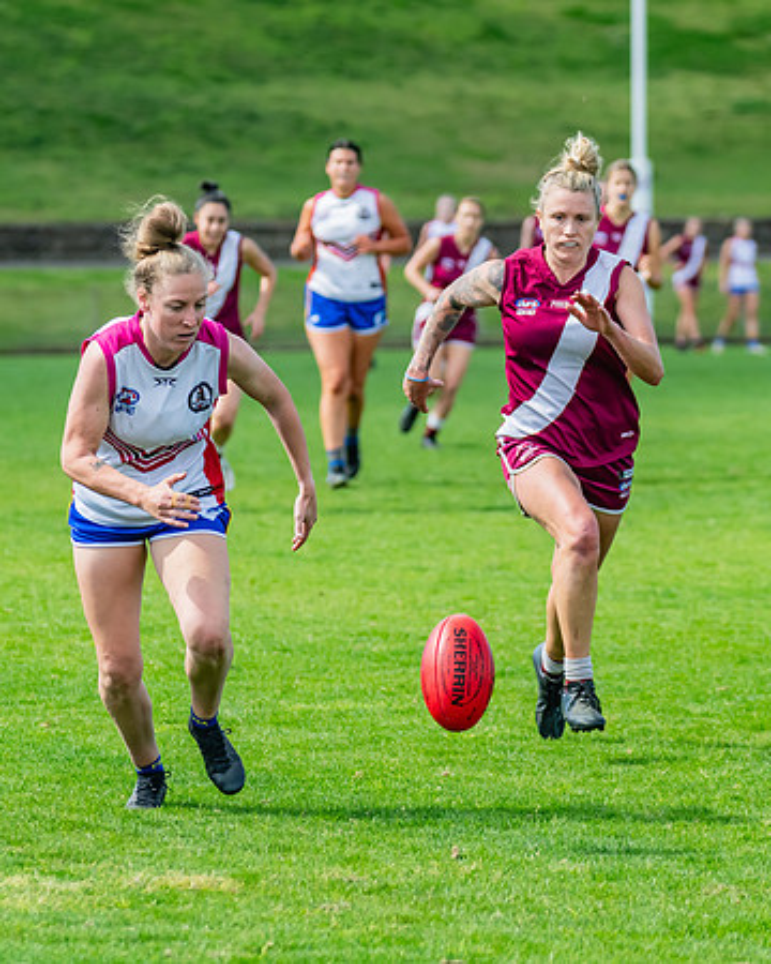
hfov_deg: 5.3
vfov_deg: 6.6
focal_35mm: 294
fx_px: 8399
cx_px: 246
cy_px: 478
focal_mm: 190
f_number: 5.6
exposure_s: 1/1600
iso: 800
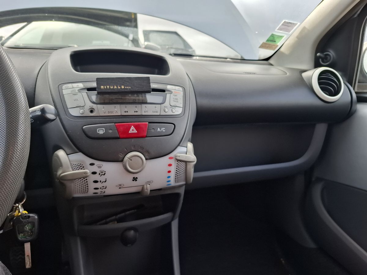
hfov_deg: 73.9
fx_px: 244
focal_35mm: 23
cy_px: 138
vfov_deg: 58.9
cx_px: 184
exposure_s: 1/152
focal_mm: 5.54
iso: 50
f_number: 1.8
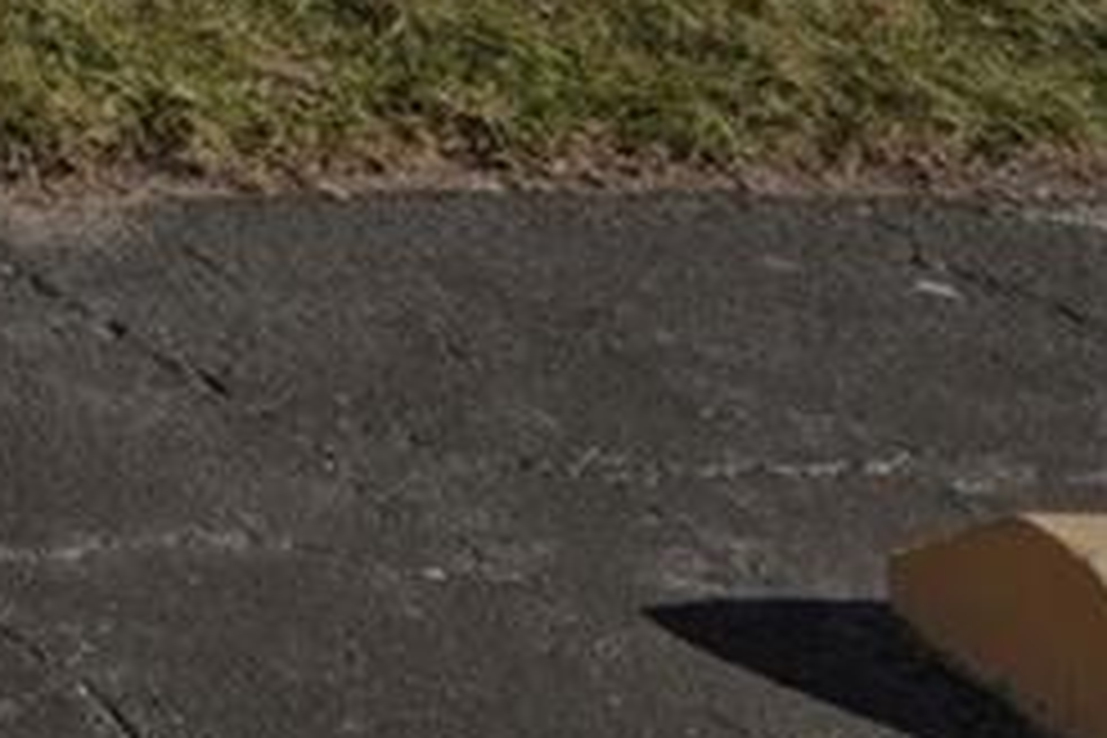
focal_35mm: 104
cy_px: -1300
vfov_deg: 10.4
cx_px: -2439
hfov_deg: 10.6
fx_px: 3198
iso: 400
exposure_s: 1/800
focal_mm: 16
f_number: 8
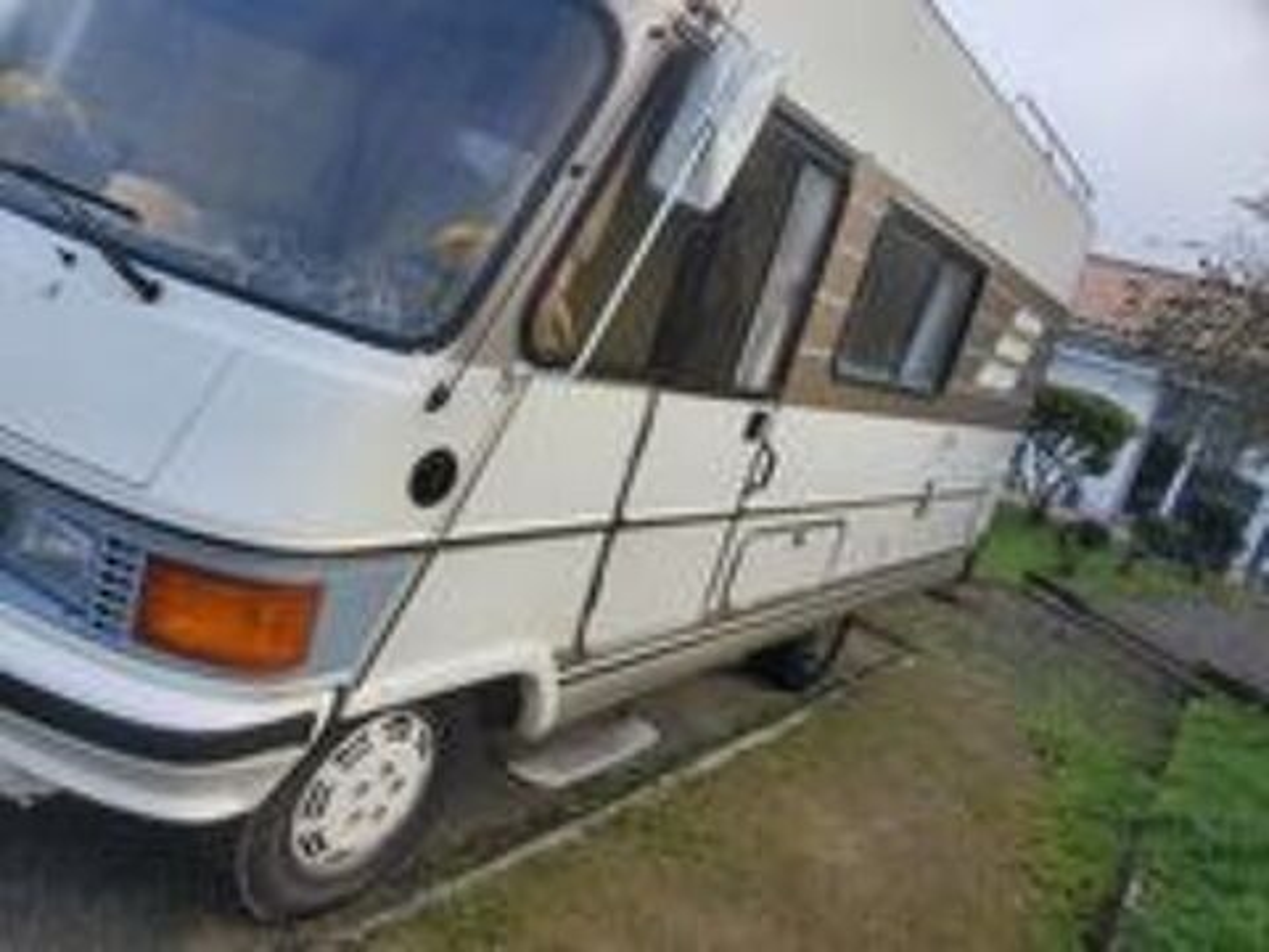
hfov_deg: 67.3
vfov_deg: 53.1
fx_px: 953
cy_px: 476
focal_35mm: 26
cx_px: 634
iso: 50
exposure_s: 1/342
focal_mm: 4.3
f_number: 2.4
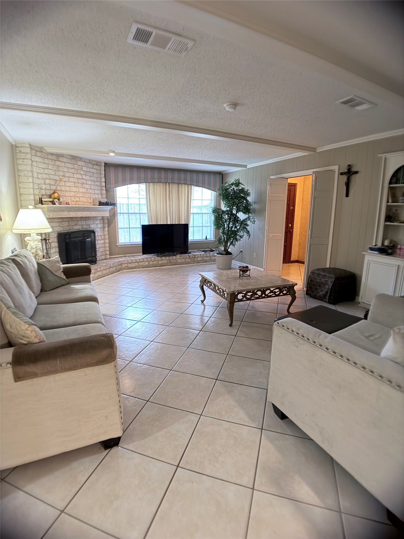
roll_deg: -1.0
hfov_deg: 56.8
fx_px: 373
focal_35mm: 24
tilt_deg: -12.9
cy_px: 270
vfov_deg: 71.6
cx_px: 202
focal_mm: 6.76
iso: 500
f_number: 1.78
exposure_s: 1/60
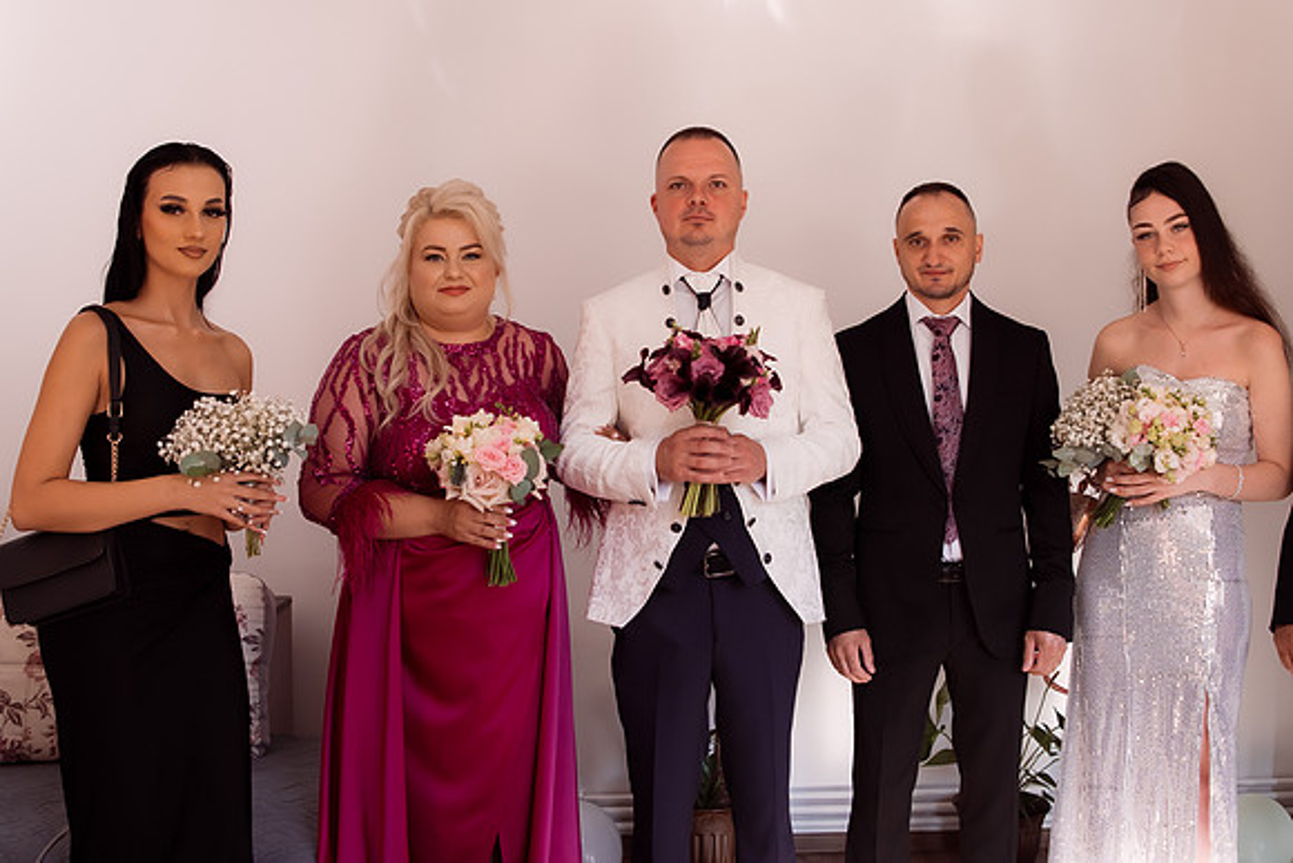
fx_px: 1351
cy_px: 386
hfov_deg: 51.2
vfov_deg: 35.4
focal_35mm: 38
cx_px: 662
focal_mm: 23
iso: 800
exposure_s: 1/320
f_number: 3.2
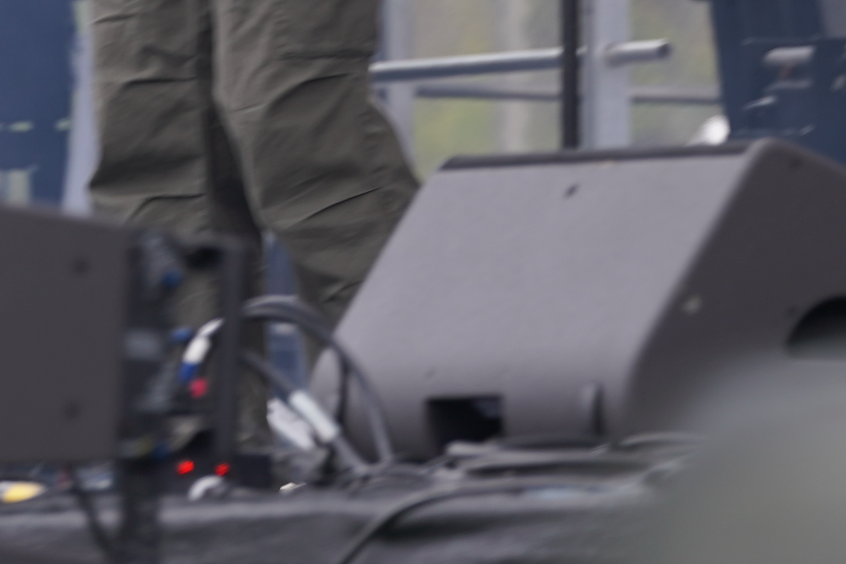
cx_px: 515
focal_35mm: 891
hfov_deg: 2.3
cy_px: -639
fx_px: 20937
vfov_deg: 1.5
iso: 100
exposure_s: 1/400
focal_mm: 200
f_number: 4
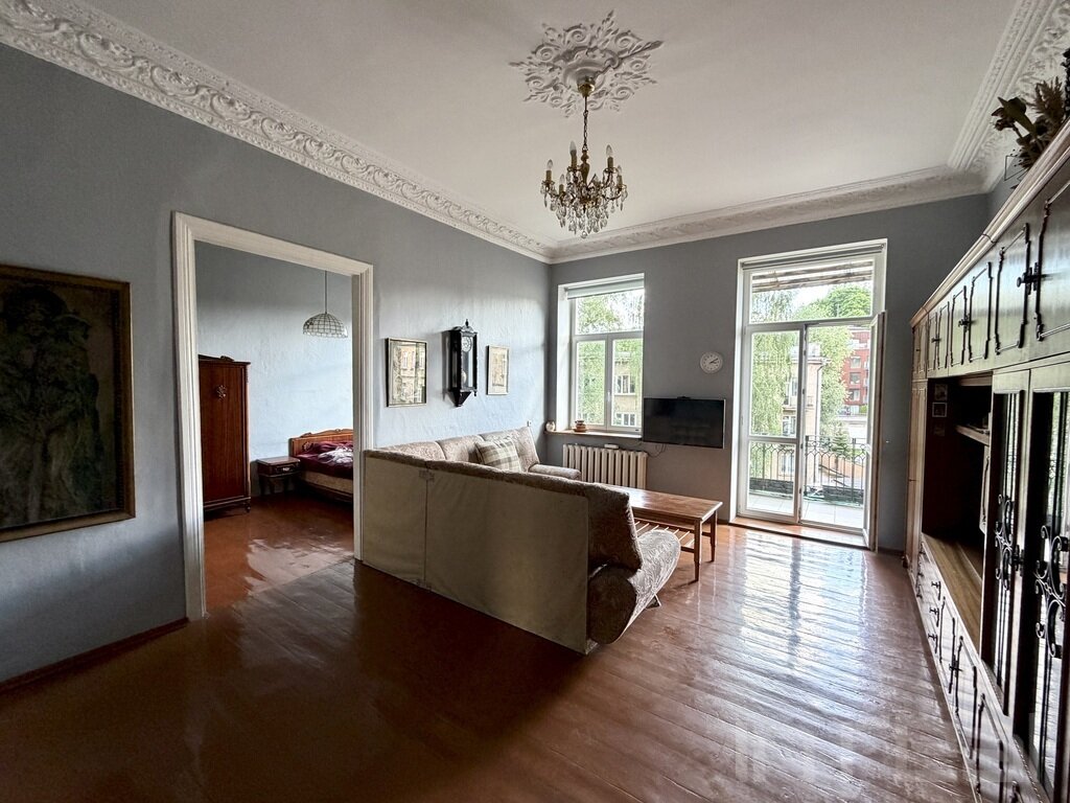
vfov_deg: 85.7
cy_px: 402
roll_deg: +0.5
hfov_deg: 102.1
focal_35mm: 14
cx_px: 535
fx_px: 433
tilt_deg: -1.7
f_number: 2.2
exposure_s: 1/121
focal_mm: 2.22
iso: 250
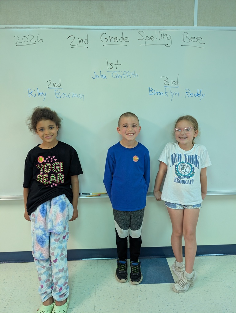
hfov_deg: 56.9
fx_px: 218
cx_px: 118
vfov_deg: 71.5
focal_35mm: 24
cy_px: 156
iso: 152
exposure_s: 1/30
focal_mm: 6.9
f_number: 1.68
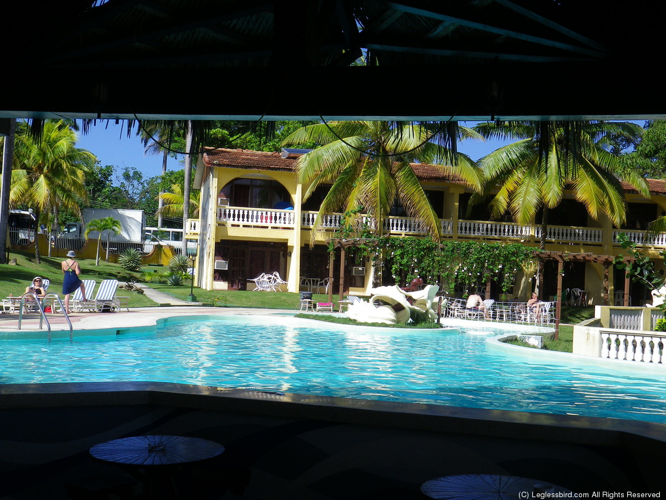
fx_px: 943
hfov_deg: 38.9
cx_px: 333
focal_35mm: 49
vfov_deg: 29.7
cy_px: 250
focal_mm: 8.7
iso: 80
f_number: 10.9
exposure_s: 1/100
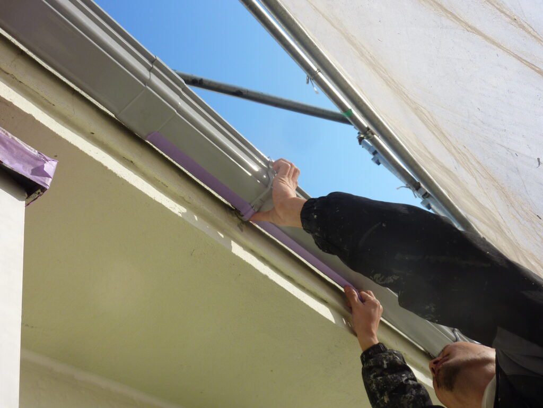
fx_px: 471
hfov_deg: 60.0
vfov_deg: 46.8
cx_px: 272
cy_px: 204
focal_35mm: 30
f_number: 4
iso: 80
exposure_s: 1/320
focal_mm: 5
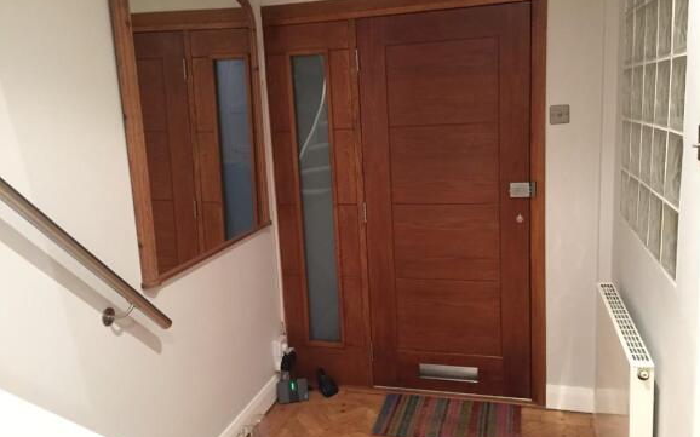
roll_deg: +3.2
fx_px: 591
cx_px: 352
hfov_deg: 61.2
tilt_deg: -8.8
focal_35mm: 31
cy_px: 214
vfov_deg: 40.6
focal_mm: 4.15
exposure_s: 1/17
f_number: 2.2
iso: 250
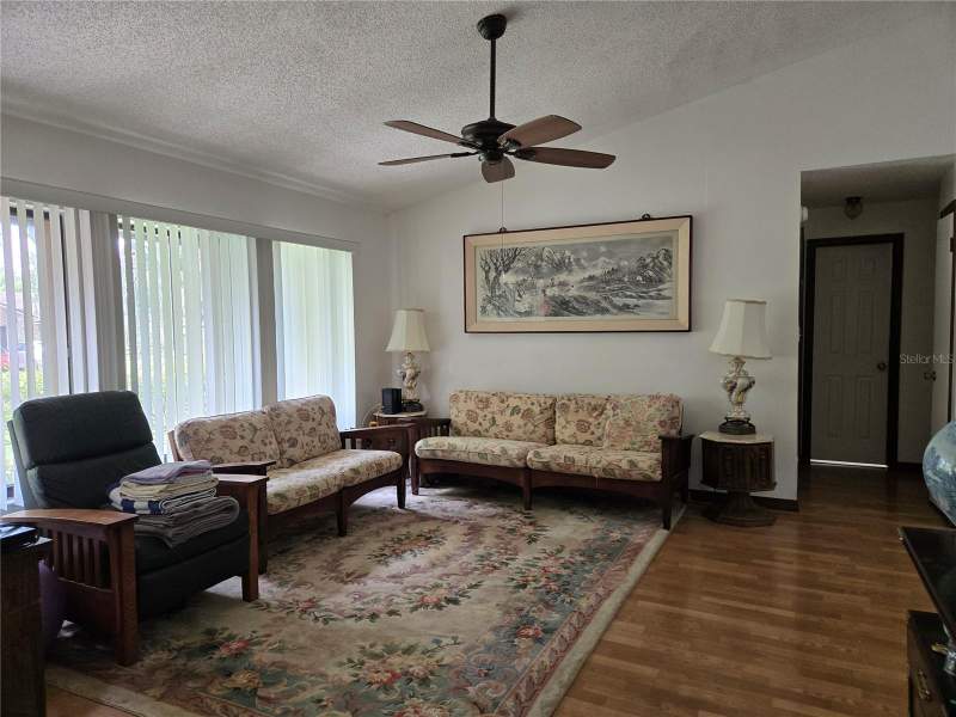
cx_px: 478
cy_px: 358
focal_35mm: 23
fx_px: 635
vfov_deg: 58.9
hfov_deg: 73.9
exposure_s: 1/120
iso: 200
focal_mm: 5.4
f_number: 1.8
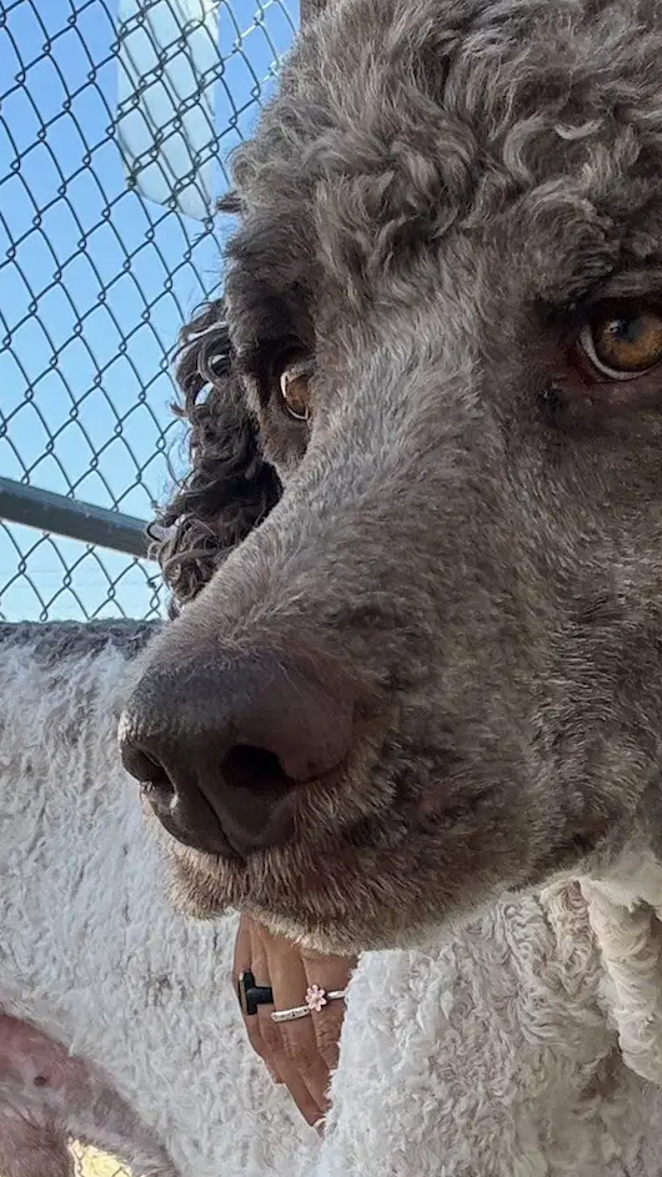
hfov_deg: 16.9
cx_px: 457
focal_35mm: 71
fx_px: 2217
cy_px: 840
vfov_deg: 29.4
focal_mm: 2.69
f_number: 1.9
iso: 25
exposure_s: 1/383
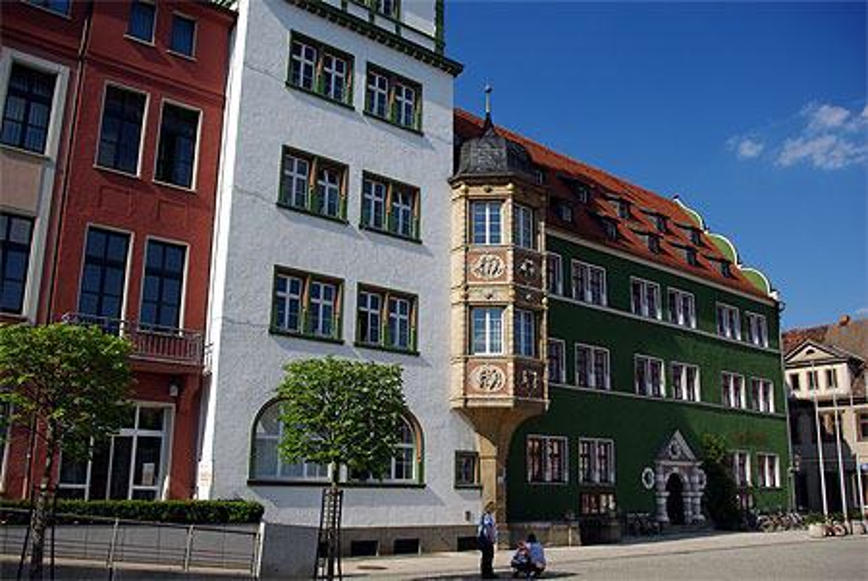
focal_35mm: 31
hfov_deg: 60.2
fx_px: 748
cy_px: 290
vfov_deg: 42.4
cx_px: 434
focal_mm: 21
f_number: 8
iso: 100
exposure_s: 1/350
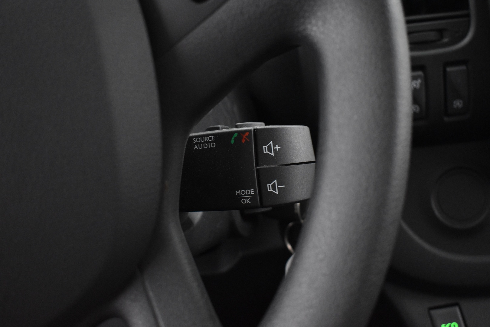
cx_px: 245
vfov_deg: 36.9
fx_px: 490
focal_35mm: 36
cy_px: 164
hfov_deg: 53.1
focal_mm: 24
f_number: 3.8
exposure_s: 1/20
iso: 3200
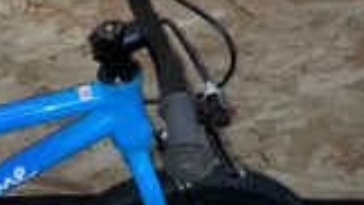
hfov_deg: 23.0
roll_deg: -4.2
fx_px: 810
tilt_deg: -42.2
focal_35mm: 84
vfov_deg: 14.4
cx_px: -83
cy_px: 90
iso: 50
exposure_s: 1/17
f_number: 1.6
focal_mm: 4.2
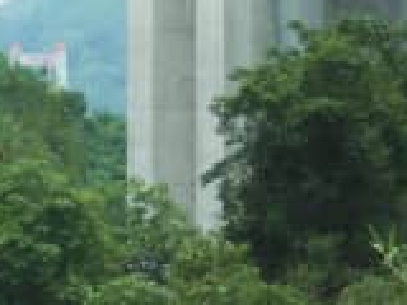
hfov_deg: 6.1
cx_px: -116
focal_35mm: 321
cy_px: 70
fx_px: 3774
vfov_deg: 4.6
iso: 200
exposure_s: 1/250
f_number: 7.1
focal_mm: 34
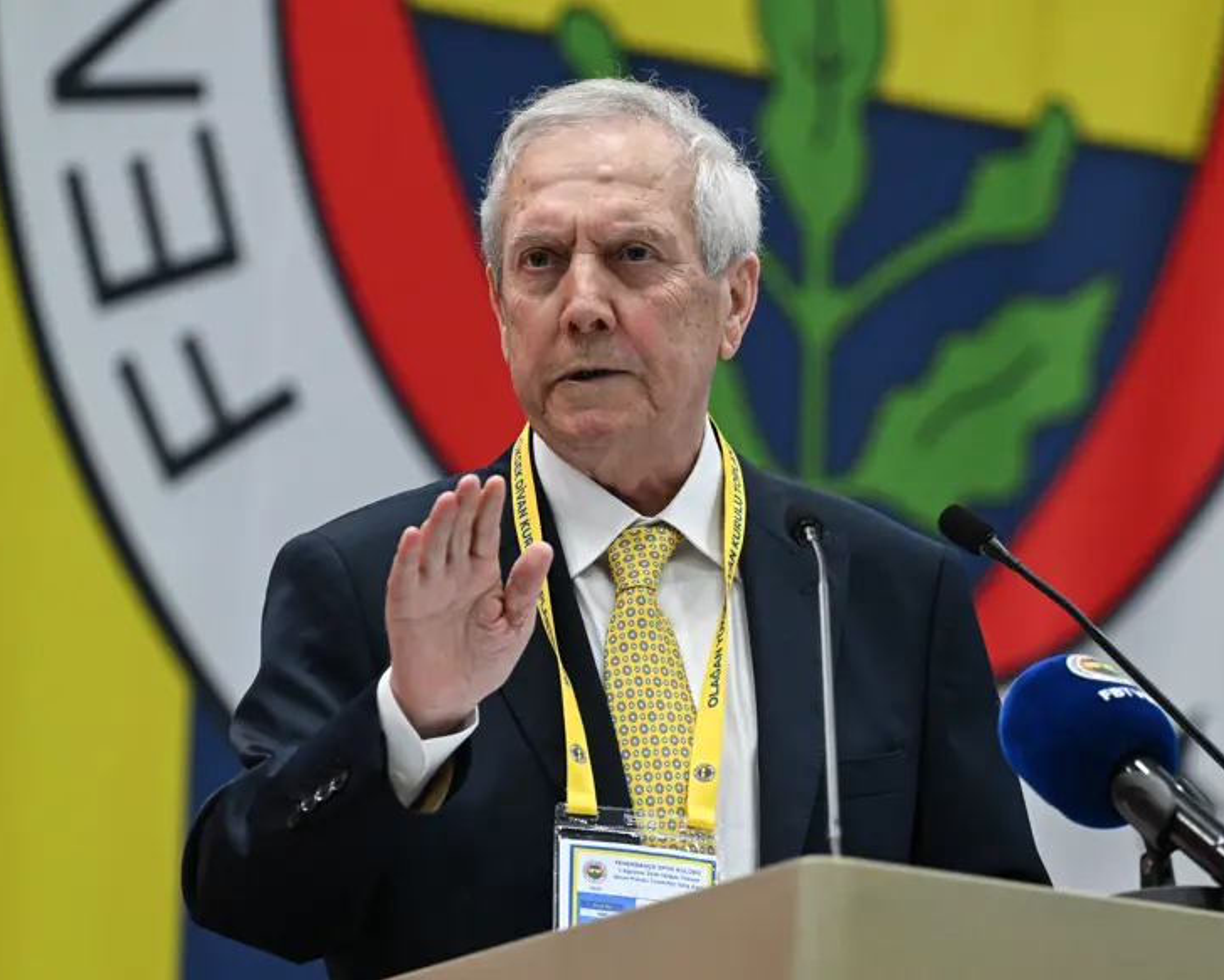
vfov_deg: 4.6
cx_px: 703
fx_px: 12322
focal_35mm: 340
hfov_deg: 5.7
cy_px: 491
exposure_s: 1/250
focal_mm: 200
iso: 2500
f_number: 3.5
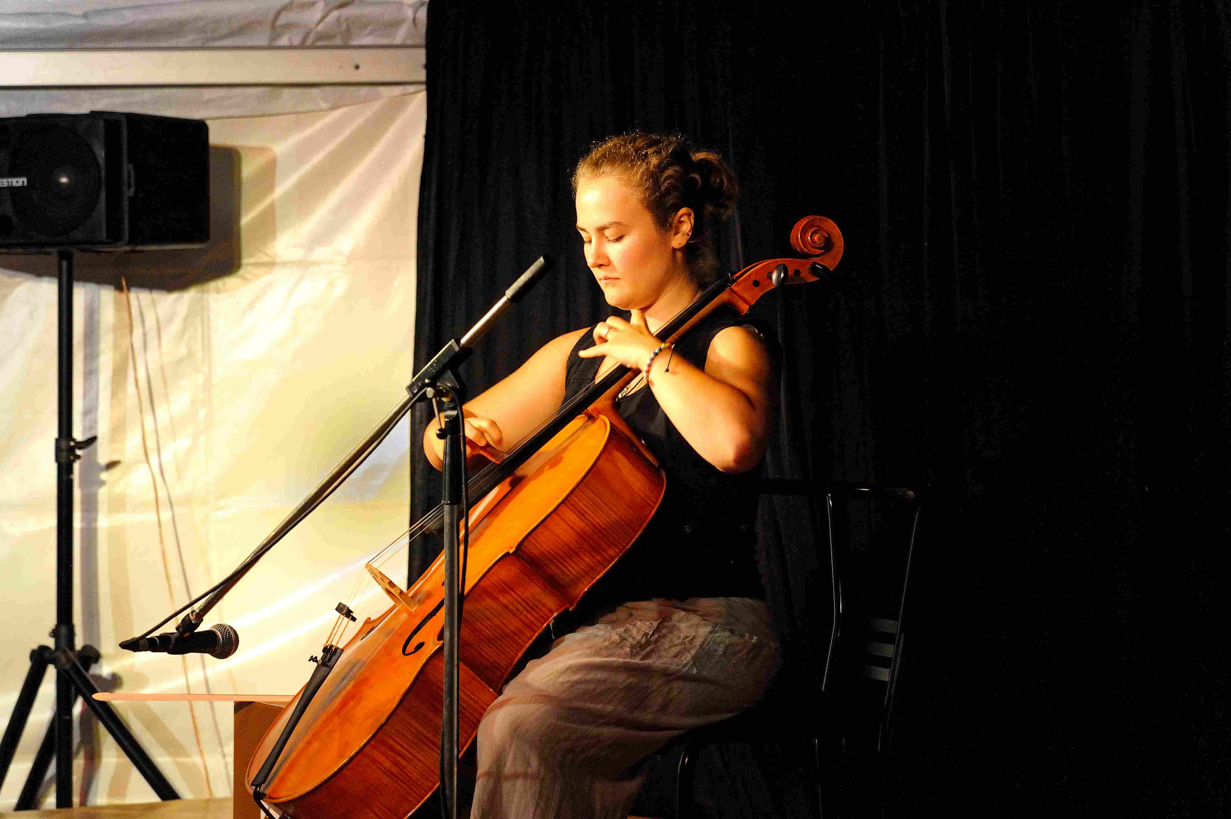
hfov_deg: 18.3
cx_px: 616
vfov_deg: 12.2
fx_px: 3827
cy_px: 410
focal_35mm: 112
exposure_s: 1/100
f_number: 5
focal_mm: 112
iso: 3200
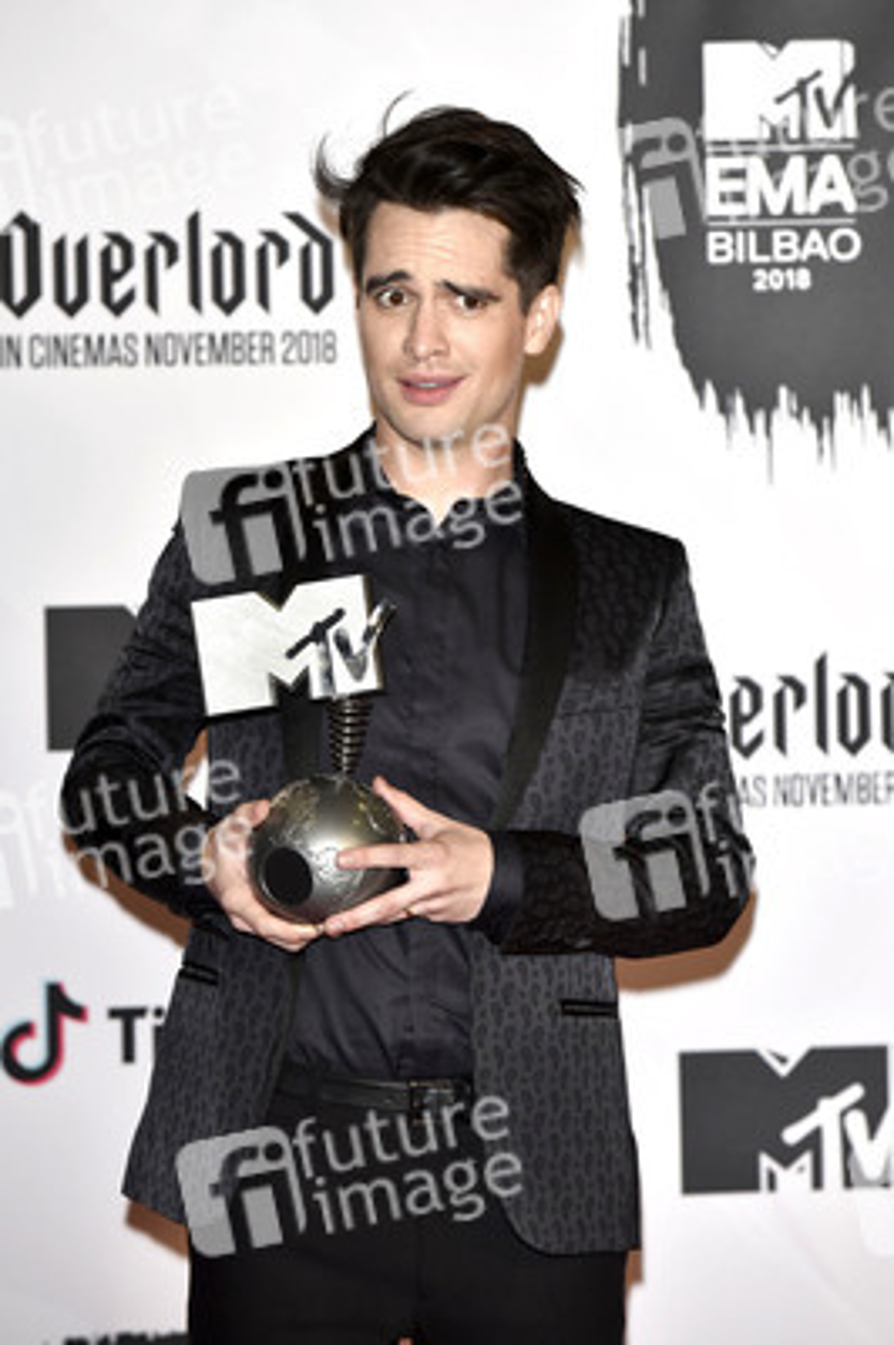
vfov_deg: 12.5
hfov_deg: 8.3
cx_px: 447
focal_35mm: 165
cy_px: 672
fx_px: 6156
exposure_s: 1/250
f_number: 5
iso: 2000
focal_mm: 165
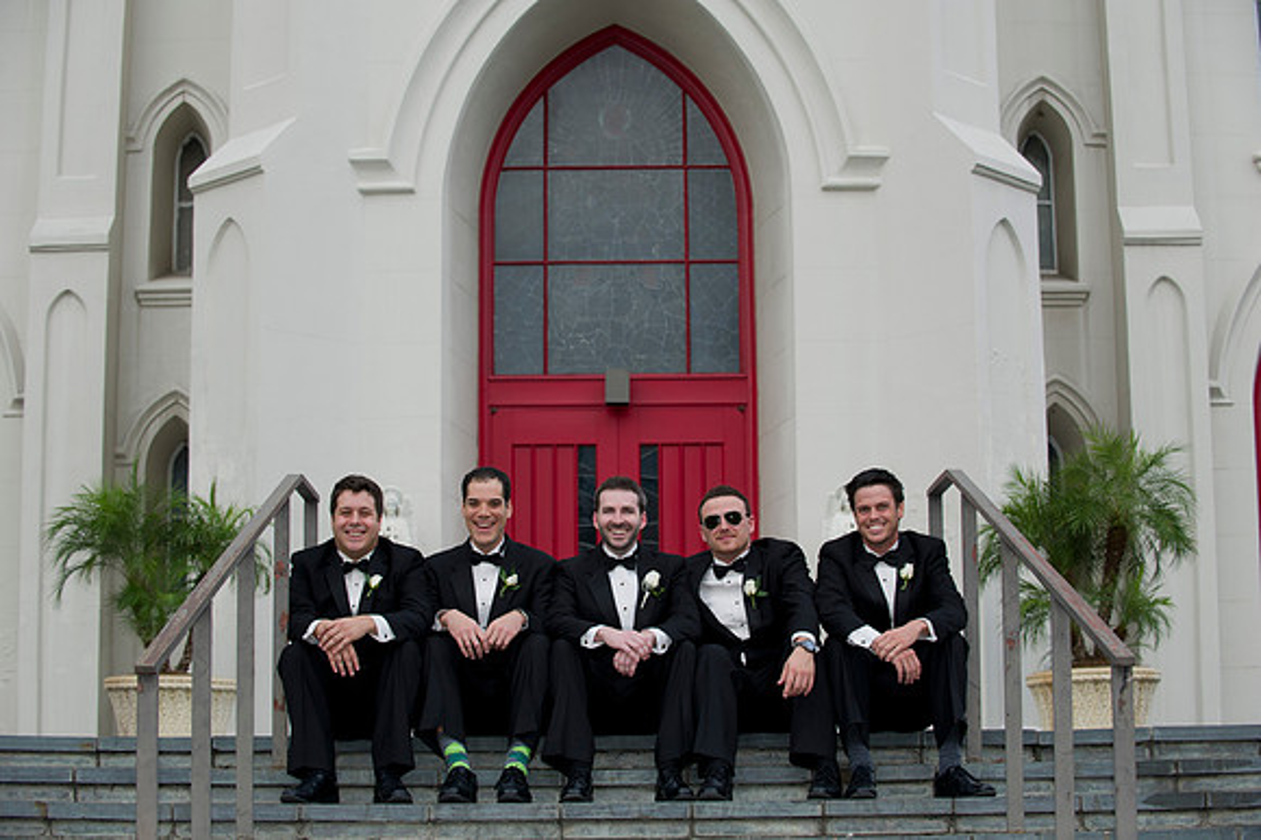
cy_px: 420
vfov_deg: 19.4
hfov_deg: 28.9
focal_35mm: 70
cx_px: 630
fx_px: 2450
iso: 200
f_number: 4
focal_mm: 70
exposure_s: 1/125
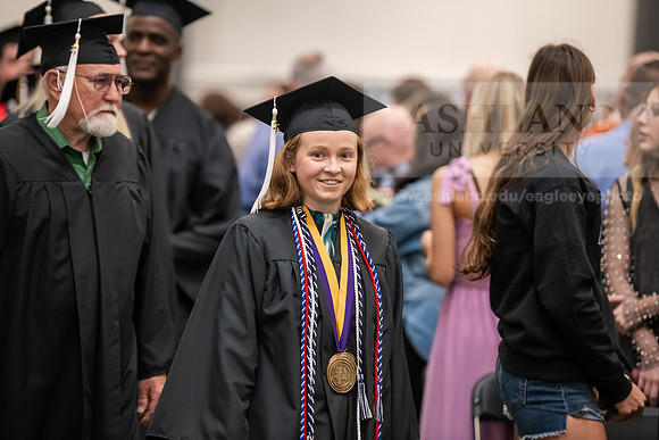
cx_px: 330
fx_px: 3296
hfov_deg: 11.4
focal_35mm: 180
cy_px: 220
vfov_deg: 7.6
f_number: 3.2
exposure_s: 1/200
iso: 2500
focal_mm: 180
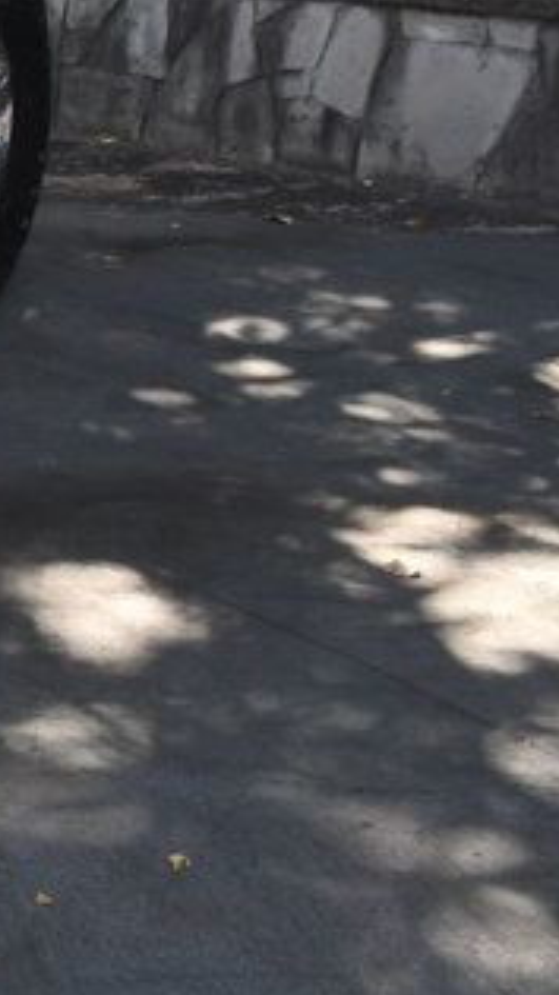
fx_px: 2426
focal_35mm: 92
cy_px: -38
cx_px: -1001
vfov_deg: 22.2
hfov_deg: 10.3
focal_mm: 18
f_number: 5.6
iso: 220
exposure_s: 1/250
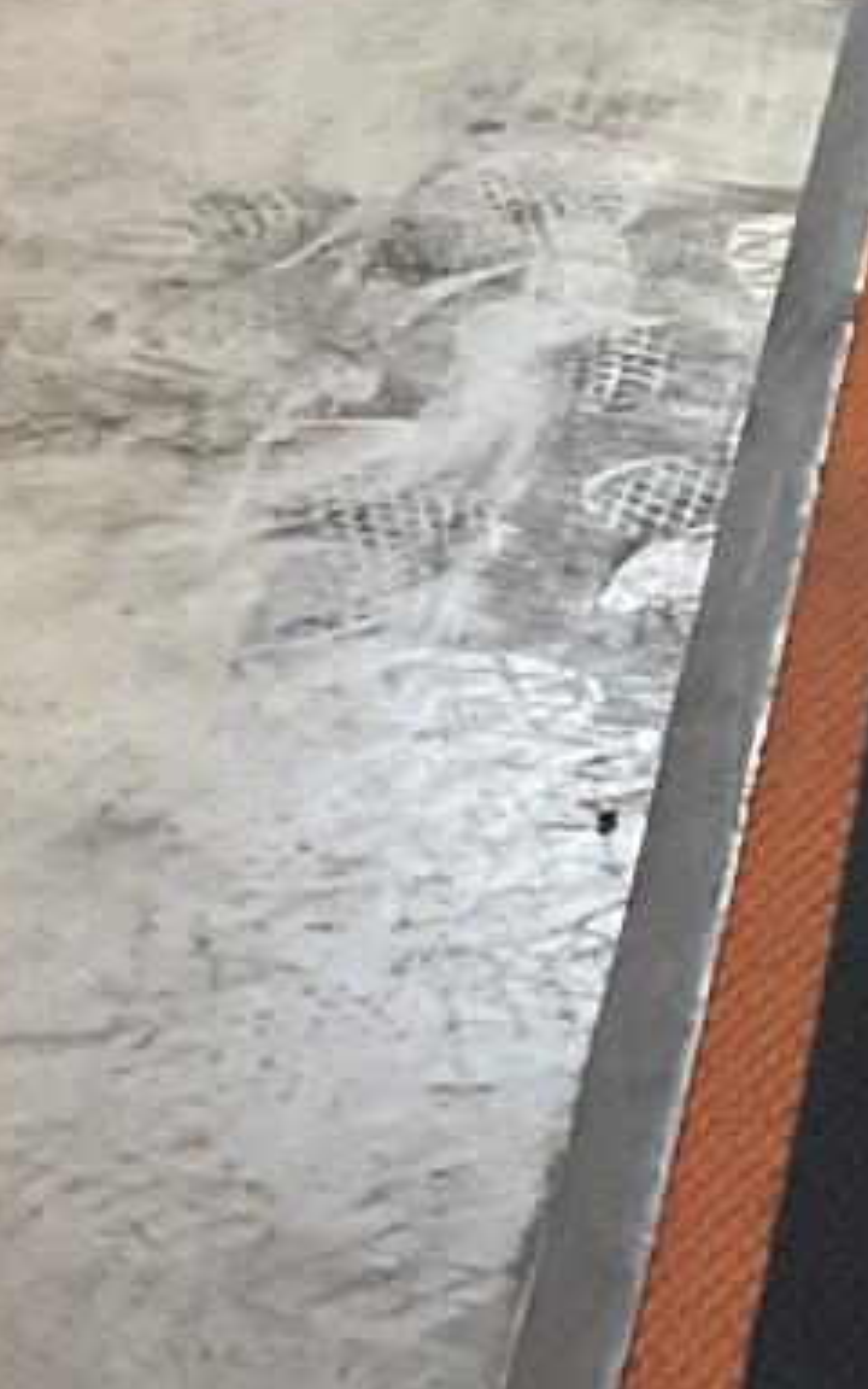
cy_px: -232
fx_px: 6056
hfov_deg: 7.8
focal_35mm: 160
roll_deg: -2.3
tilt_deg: -24.2
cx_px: 1779
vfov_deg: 12.8
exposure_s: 1/50
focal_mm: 3
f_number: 1.8
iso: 64
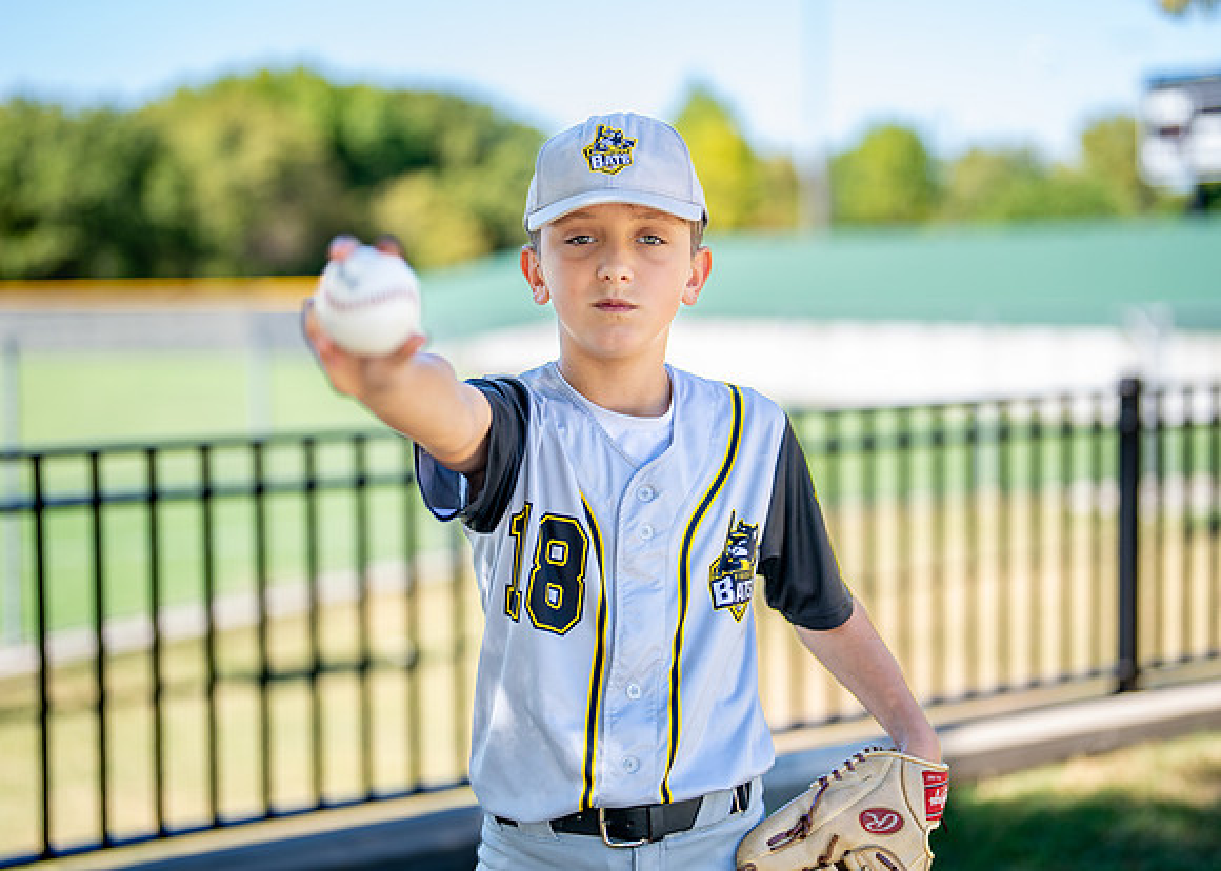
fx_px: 2062
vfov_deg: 23.9
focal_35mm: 59
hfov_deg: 33.0
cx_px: 620
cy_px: 394
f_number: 1.2
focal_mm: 50
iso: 100
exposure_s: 1/1600
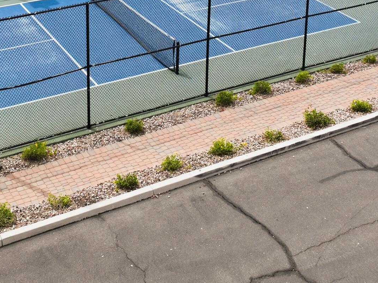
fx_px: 731
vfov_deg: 20.0
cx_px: 143
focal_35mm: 67
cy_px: -90
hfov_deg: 28.9
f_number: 2.8
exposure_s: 1/2500
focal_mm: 12.3
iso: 120
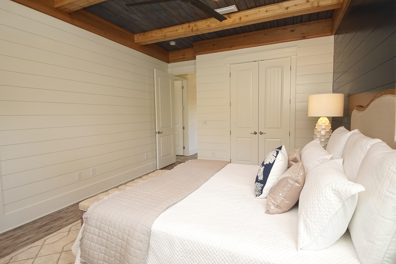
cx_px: 198
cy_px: 132
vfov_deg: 67.4
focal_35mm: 18
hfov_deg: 90.0
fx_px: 198
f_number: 4.5
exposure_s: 1/160
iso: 1600
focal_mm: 12
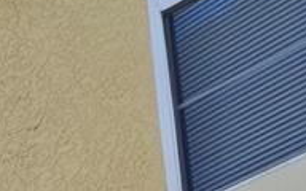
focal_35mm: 152
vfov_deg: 6.7
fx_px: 1268
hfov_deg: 11.6
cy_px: 778
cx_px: -397
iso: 80
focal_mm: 6.25
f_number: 1.7
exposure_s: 1/1248
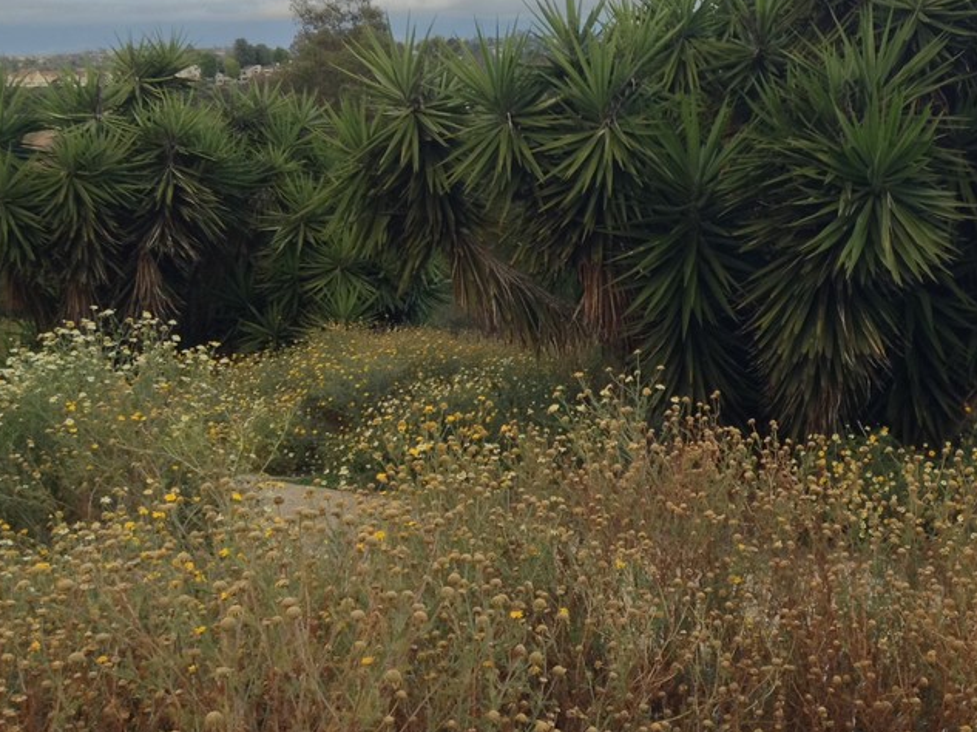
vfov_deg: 28.9
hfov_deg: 37.7
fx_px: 1410
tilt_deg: -8.6
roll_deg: +1.3
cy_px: 257
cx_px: 670
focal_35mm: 50
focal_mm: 3.3
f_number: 2.4
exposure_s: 1/120
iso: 50
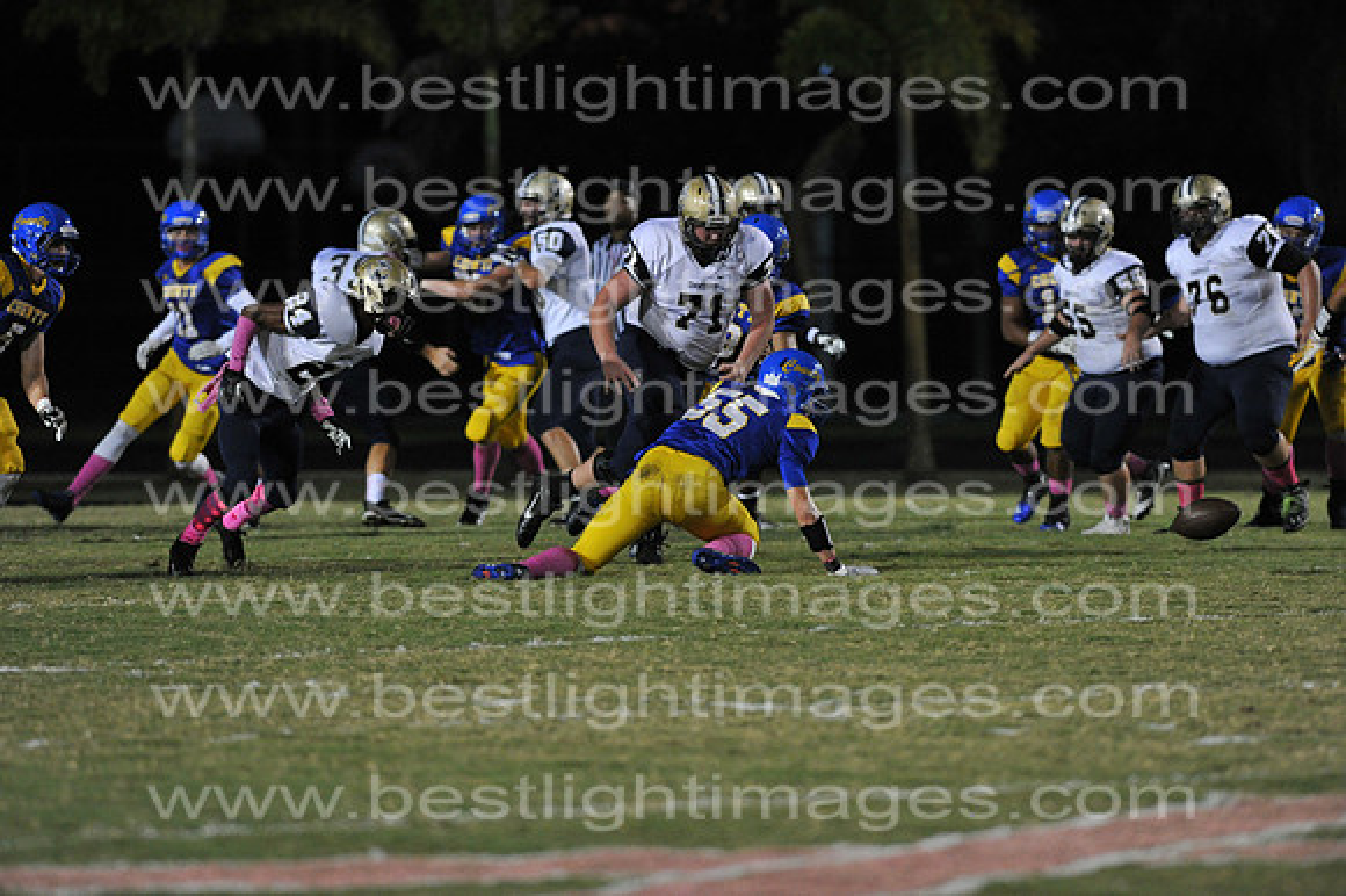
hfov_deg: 6.9
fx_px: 11210
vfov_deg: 4.6
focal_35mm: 300
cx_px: 673
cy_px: 448
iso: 5000
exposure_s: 1/500
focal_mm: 300
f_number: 4
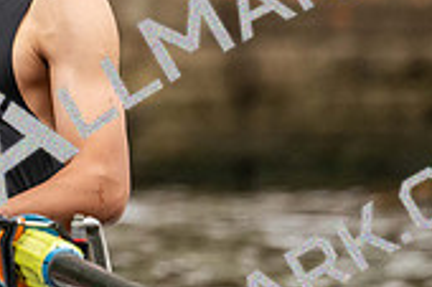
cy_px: -29
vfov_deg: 1.0
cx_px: -241
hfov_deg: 1.5
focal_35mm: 1368
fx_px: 16400
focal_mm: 400
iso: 2800
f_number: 4.5
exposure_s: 1/2500
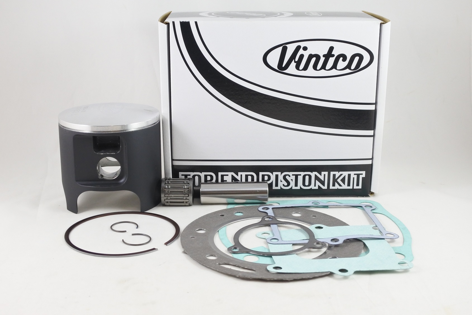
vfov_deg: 35.1
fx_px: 498
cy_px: 158
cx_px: 236
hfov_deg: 50.7
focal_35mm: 38
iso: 560
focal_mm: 14.3
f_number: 4
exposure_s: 1/125
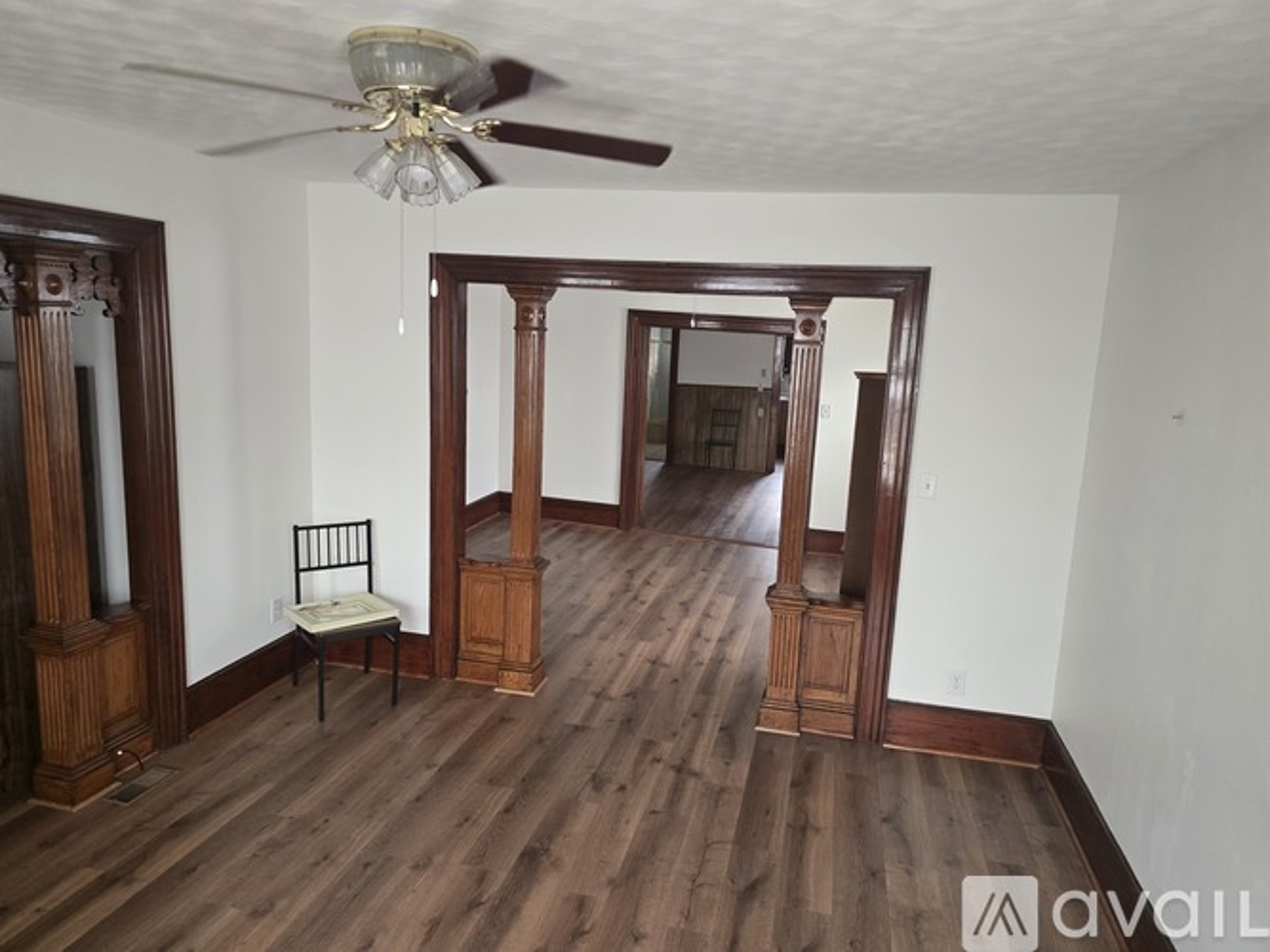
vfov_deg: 58.9
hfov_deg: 73.9
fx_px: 844
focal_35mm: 23
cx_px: 635
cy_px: 476
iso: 640
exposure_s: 1/120
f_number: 1.7
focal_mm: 6.3
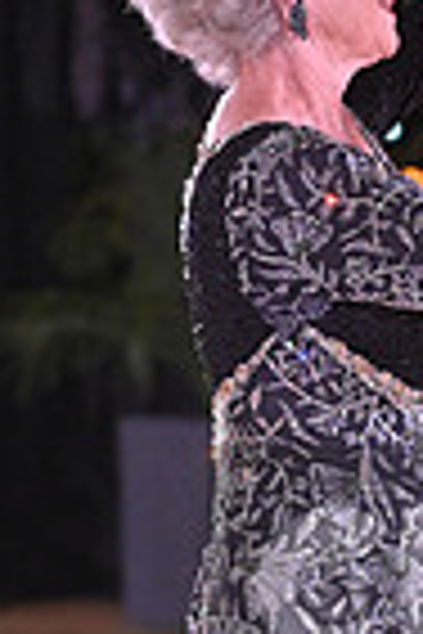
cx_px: 830
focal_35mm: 536
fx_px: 9446
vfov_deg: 3.8
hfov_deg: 2.6
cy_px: 598
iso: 3200
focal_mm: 130
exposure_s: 1/400
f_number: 5
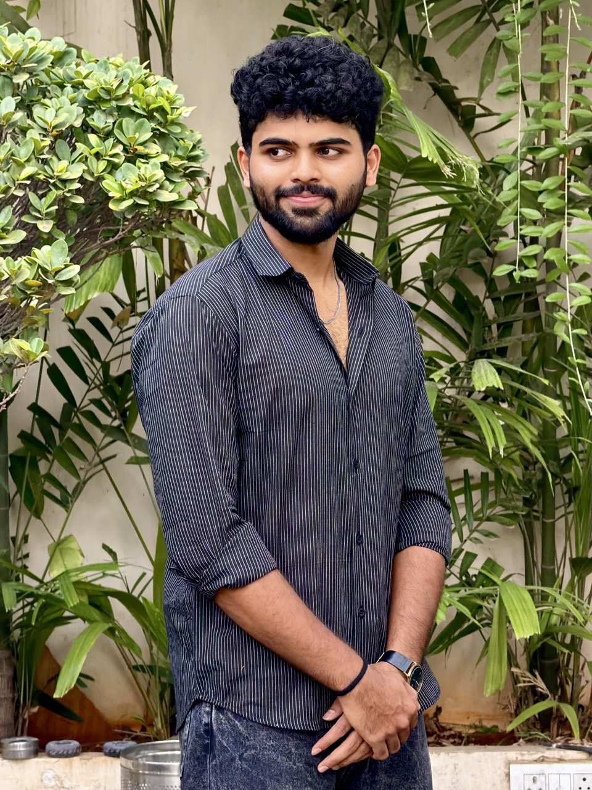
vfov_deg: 19.6
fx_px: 2280
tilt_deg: -3.9
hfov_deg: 14.8
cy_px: 395
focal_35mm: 100
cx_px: 296
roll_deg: +0.0
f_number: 2.8
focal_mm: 16.89
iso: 250
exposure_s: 1/121
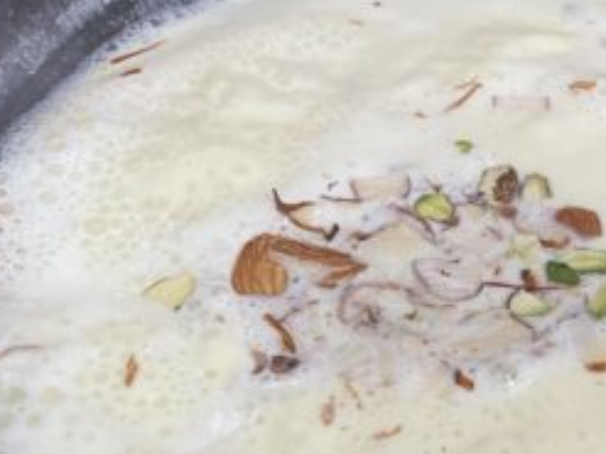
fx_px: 1067
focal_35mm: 61
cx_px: 444
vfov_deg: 23.6
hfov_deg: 31.2
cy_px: 372
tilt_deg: -47.6
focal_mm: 4.2
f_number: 1.6
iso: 160
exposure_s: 1/50
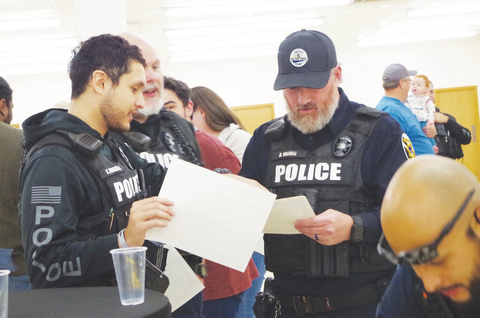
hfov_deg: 24.8
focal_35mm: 82
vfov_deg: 16.6
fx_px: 1091
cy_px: 159
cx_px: 240
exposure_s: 1/100
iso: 3200
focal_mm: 55
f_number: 9
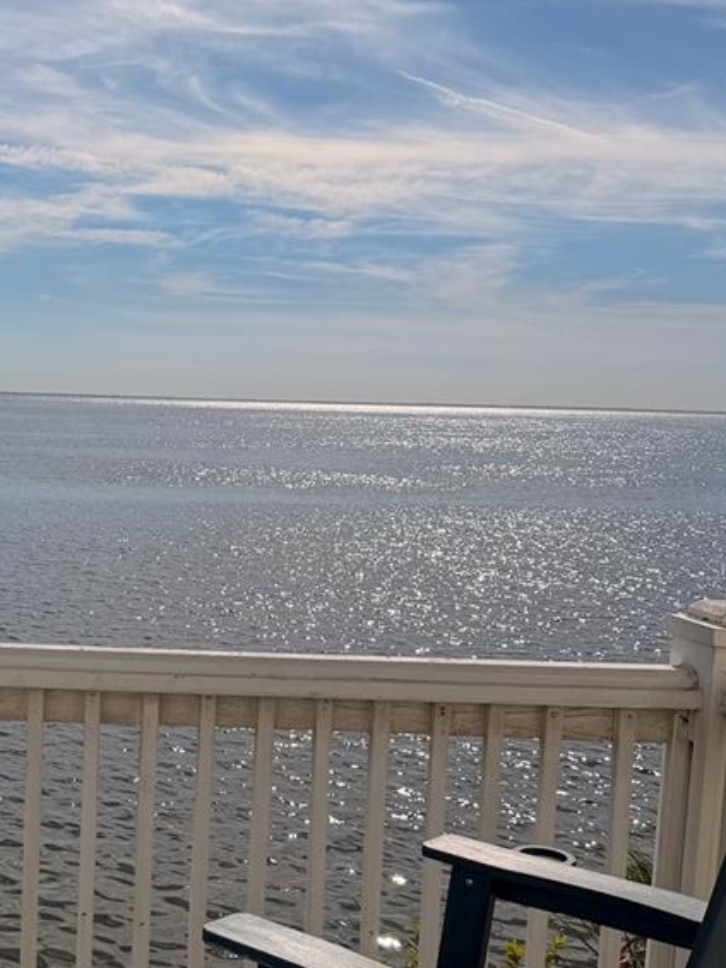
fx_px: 1426
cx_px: 57
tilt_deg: -7.4
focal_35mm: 51
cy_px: 569
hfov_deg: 27.4
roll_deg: -2.8
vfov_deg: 37.4
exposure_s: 1/17544
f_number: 1.78
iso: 80
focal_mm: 6.76
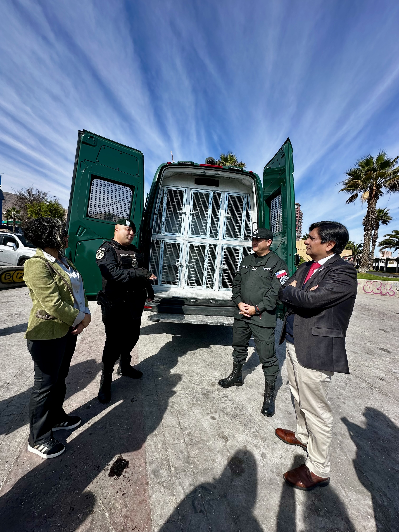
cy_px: 266
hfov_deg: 85.7
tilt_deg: -1.9
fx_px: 215
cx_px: 200
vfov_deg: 102.1
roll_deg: -3.7
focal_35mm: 14
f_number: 2.2
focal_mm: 2.22
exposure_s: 1/1195
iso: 40
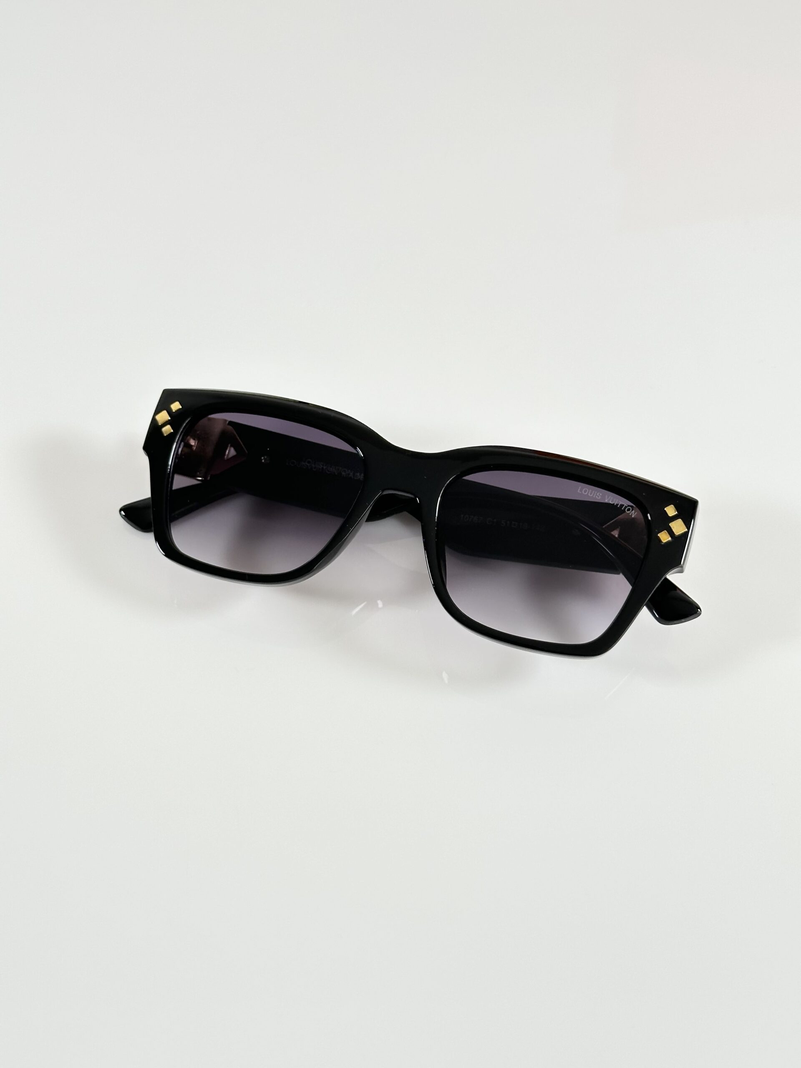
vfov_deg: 39.7
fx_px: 1481
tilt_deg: -54.9
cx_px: 400
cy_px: 534
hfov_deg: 30.3
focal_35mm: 48
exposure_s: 1/121
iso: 80
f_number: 1.78
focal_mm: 6.86
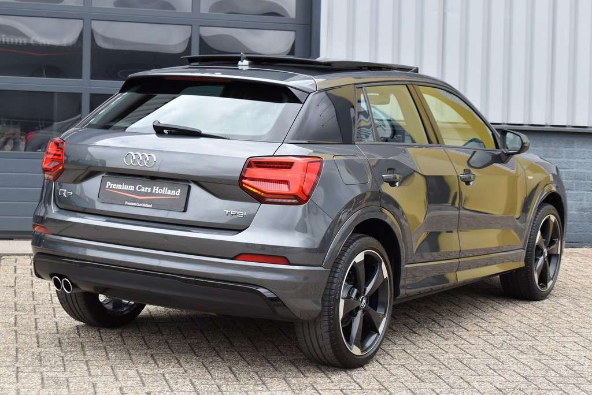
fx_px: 1185
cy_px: 198
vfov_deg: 19.0
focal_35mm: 72
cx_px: 296
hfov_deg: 28.1
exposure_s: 1/250
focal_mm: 48
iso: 400
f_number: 8
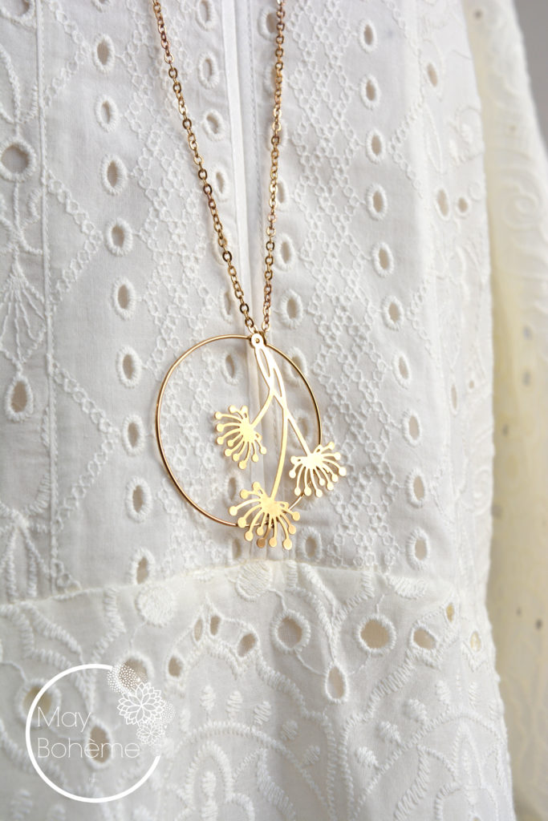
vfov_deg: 38.9
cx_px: 274
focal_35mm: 51
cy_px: 410
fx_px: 1164
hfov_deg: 26.5
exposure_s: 1/60
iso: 180
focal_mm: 34
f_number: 8
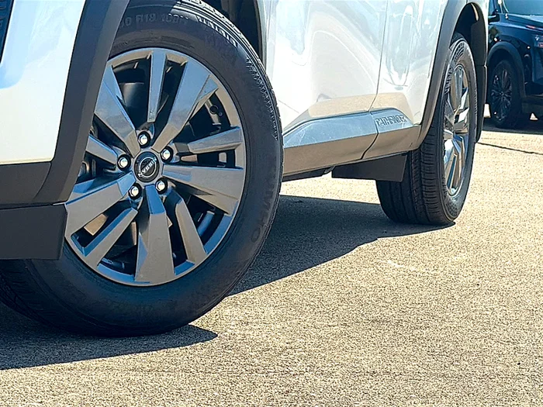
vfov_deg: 17.4
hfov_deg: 23.0
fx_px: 1333
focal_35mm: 85
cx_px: 272
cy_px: 204
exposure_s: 1/5051
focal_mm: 6.86
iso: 80
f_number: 1.78
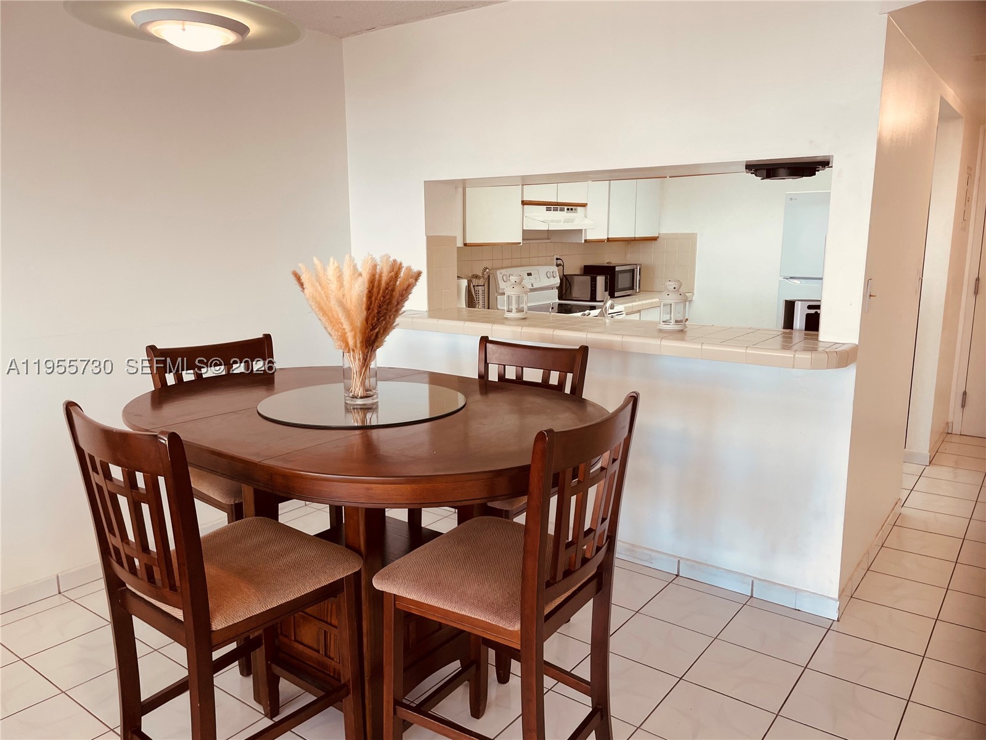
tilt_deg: -10.1
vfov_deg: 53.1
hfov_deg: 67.3
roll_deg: +1.1
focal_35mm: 26
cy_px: 370
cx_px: 493
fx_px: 741
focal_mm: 4.2
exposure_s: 1/120
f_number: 1.6
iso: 64
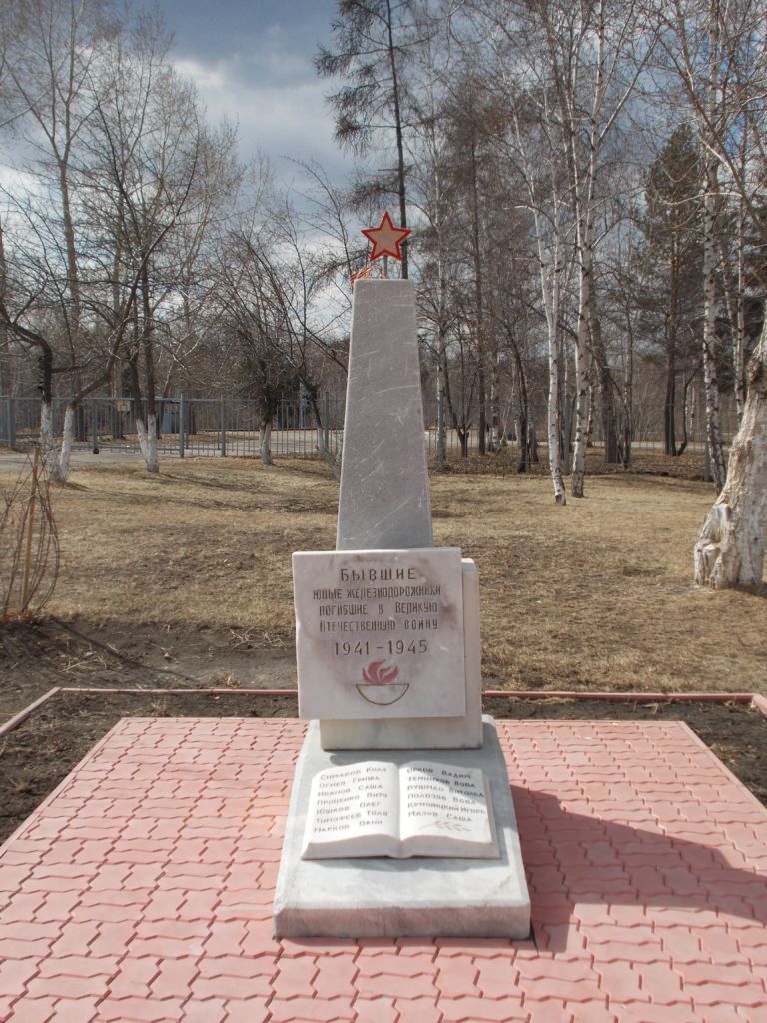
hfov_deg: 36.8
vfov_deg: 47.9
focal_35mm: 39
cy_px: 512
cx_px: 384
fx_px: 1152
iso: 80
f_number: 9.8
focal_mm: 6.9
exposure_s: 1/160
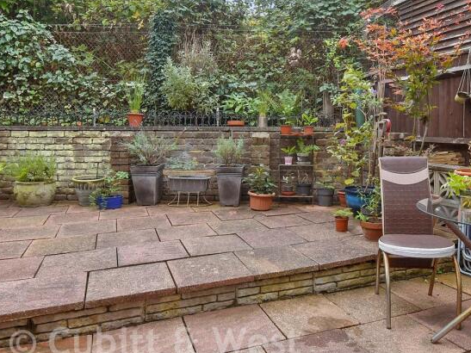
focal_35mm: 27
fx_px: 367
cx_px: 295
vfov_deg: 51.0
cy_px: 141
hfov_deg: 64.4
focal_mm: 10
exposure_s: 1/80
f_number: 8
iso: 160
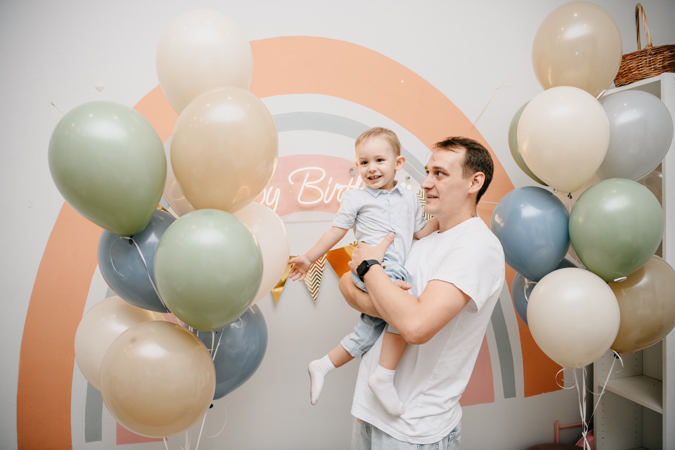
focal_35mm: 29
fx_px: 544
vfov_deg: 45.0
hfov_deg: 63.7
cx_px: 338
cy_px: 225
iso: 125
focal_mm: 29
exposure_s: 1/160
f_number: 3.5
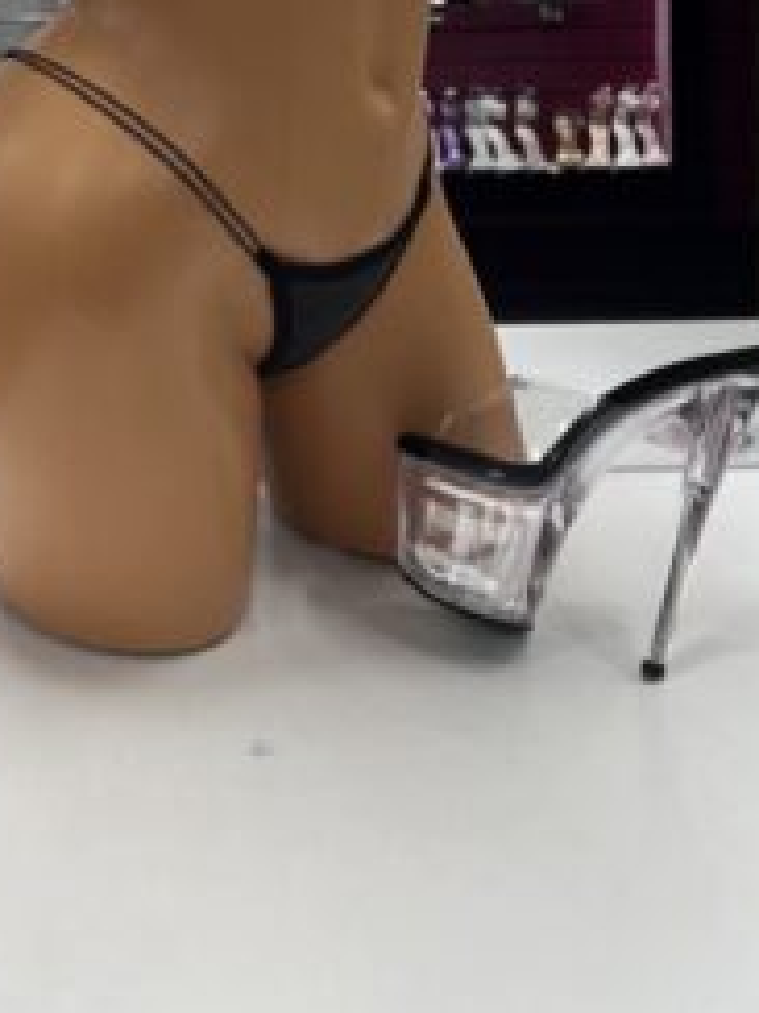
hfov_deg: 22.9
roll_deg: +1.1
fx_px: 1871
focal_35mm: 64
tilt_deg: -2.9
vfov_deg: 28.1
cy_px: -50
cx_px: 278
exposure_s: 1/60
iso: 80
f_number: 1.5
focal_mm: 5.7
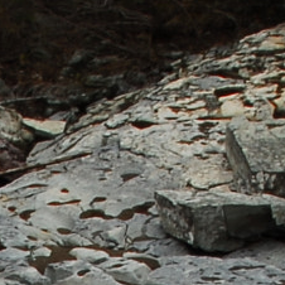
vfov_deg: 7.7
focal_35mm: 208
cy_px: 741
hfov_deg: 8.3
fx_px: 1937
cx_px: -84
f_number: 22
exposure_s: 1/6
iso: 100
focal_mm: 18
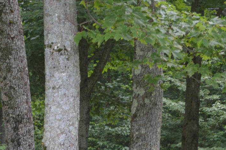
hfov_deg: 7.1
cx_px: 83
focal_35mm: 292
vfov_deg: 4.7
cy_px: 205
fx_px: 1831
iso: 400
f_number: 5.6
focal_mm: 46
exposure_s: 1/125
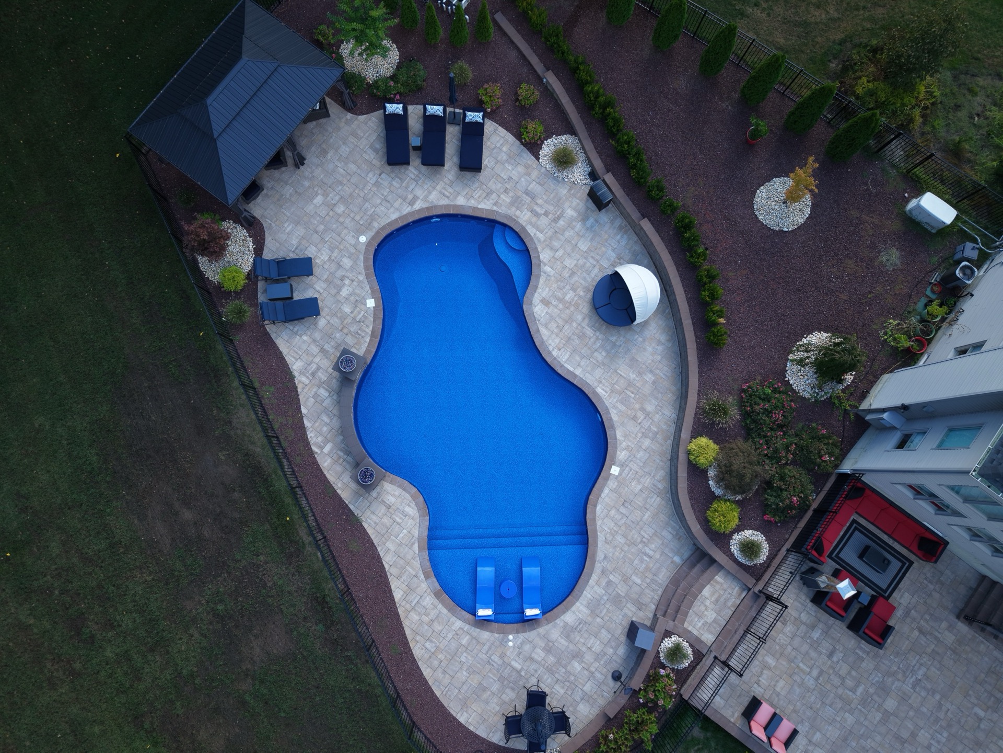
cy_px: 376
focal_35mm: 24
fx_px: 695
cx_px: 502
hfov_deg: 71.6
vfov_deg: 56.8
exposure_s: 1/15
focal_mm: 8.67
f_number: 1.8
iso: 120
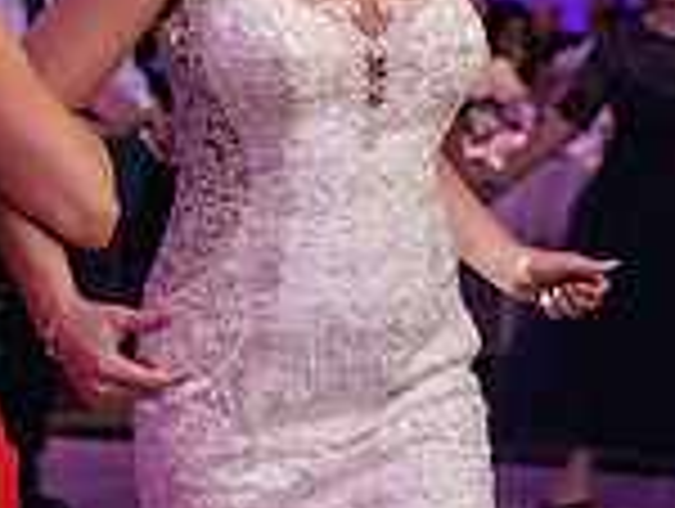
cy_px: 326
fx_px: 2539
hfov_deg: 15.1
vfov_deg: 11.4
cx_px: 252
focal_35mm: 130
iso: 1600
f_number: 2
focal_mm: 35
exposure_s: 1/200
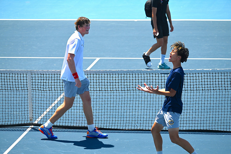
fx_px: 1218
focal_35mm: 190
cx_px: 116
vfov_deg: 7.2
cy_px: 77
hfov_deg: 10.8
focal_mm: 190
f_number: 5
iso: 220
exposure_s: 1/1250
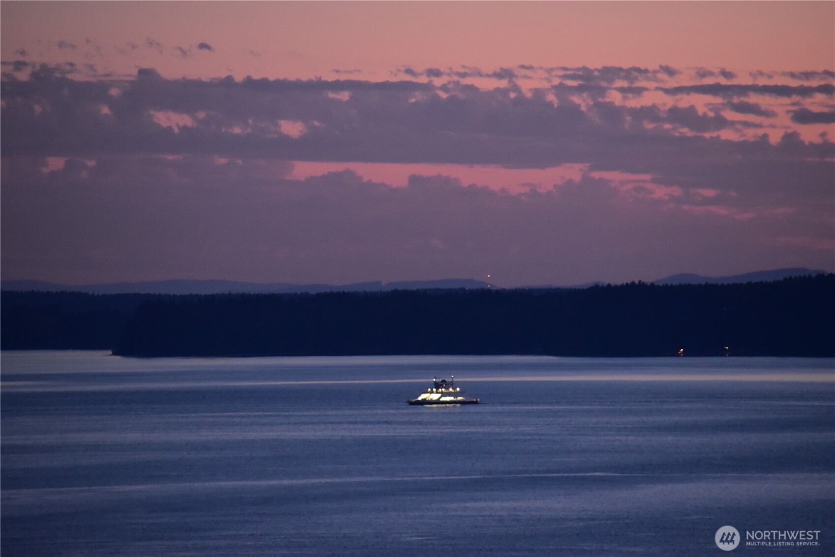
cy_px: 278
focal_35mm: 330
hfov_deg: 6.2
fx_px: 7653
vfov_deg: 4.2
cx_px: 418
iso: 3200
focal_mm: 220
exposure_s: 1/20
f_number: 5.3
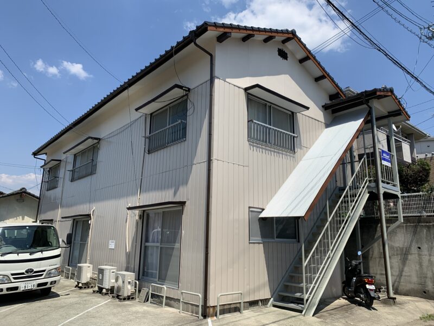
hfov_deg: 67.3
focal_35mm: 26
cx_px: 217
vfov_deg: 53.1
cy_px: 163
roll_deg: -0.9
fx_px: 326
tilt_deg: +15.3
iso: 25
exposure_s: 1/3086
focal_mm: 4.25
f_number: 1.8
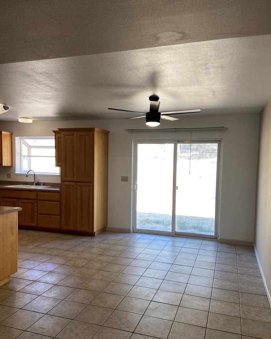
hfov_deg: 51.5
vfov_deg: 62.1
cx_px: 133
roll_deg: -0.6
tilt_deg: -3.3
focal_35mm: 28
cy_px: 182
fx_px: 281
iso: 50
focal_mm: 4.25
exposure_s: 1/120
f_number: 1.8
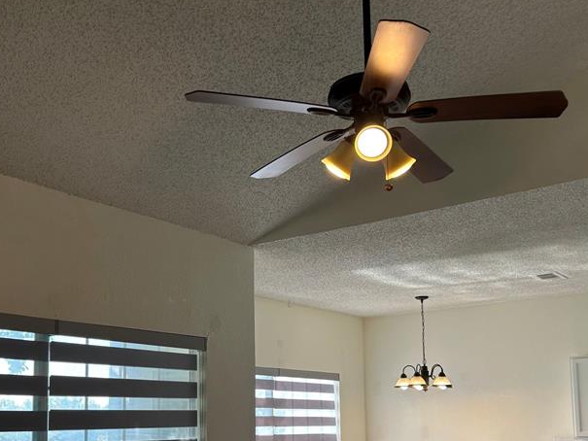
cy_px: 348
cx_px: 303
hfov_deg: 42.9
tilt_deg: +7.5
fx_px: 748
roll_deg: +1.0
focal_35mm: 44
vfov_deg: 32.1
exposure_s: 1/205
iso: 50
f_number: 1.5
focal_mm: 5.7
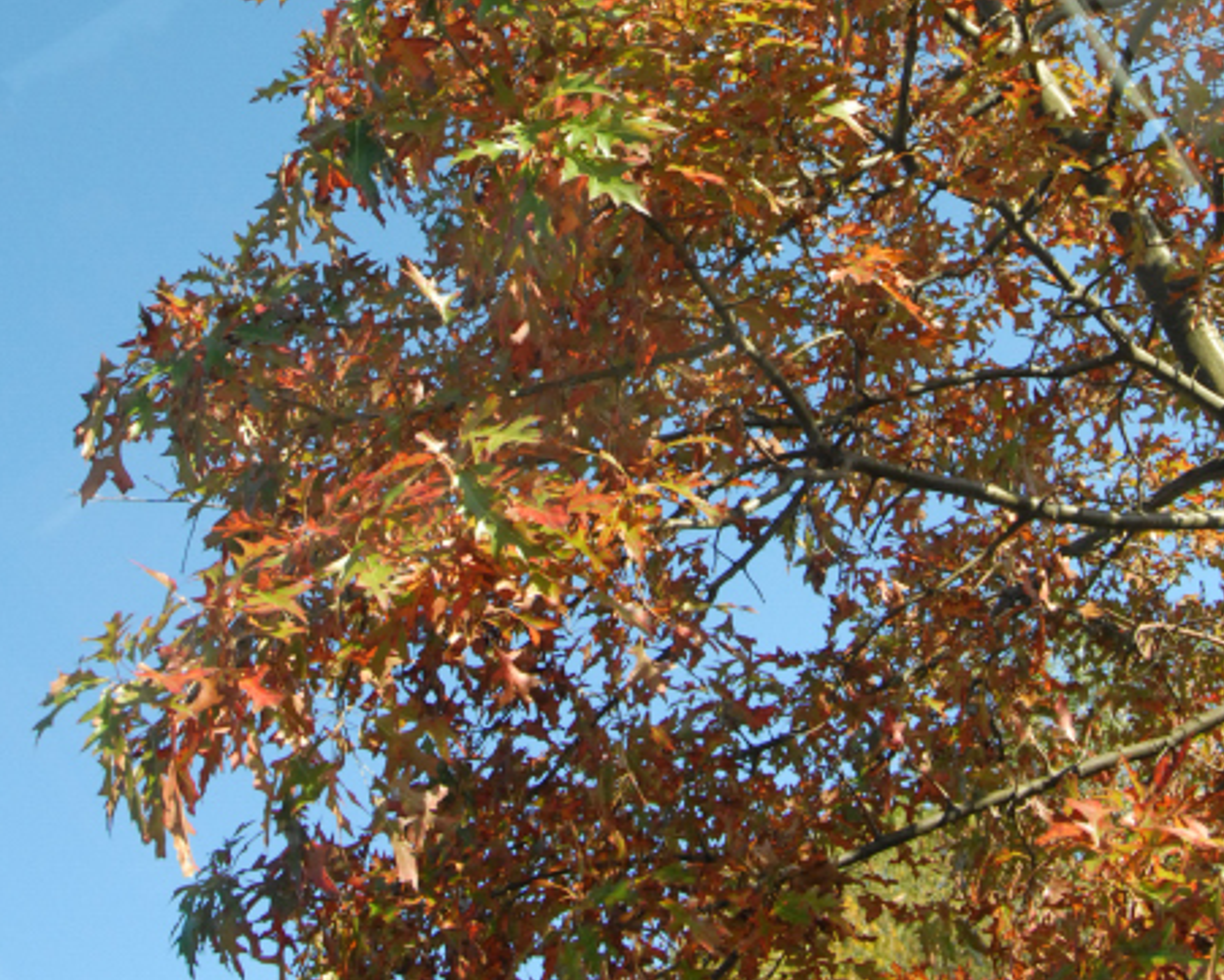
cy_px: 117
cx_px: 642
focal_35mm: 60
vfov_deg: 24.7
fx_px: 2174
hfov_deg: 31.4
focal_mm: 24
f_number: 6.3
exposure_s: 1/160
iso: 800
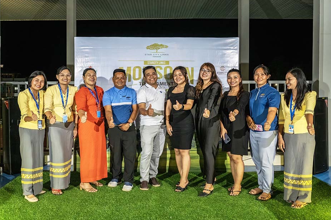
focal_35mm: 28
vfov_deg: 46.4
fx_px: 257
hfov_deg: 65.5
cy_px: 112
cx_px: 169
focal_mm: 27
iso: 2000
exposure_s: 1/200
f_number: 5
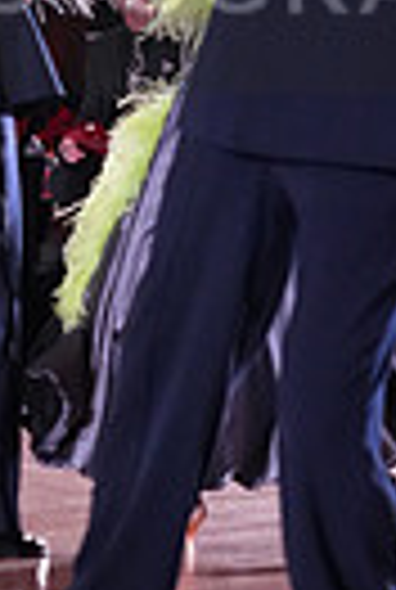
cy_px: -54
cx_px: 97
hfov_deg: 5.2
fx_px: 4349
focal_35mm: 265
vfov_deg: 7.7
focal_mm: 60
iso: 4000
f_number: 4.5
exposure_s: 1/320
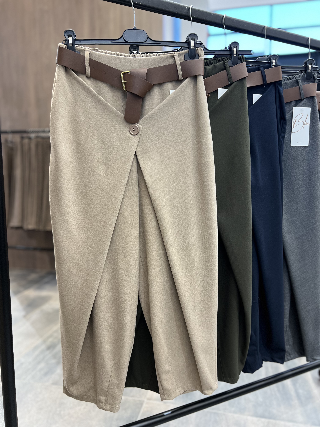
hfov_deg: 53.1
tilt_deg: -5.9
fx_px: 320
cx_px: 160
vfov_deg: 67.3
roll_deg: +0.0
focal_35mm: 26
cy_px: 214
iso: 125
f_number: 1.5
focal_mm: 5.7
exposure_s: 1/100
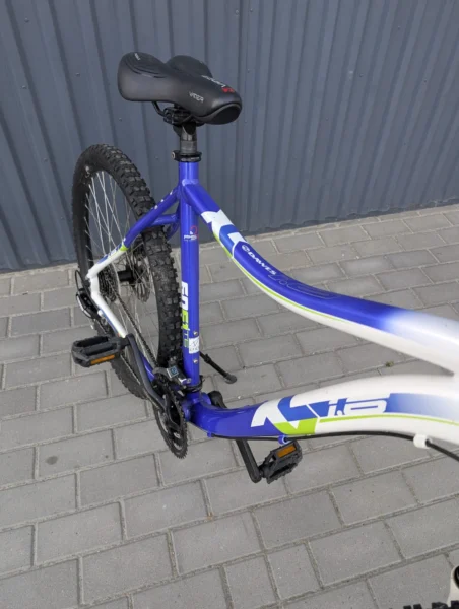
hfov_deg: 57.0
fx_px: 423
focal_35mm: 24
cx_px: 230
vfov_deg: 71.5
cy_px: 304
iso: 125
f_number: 1.68
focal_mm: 6.9
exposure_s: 1/34.6
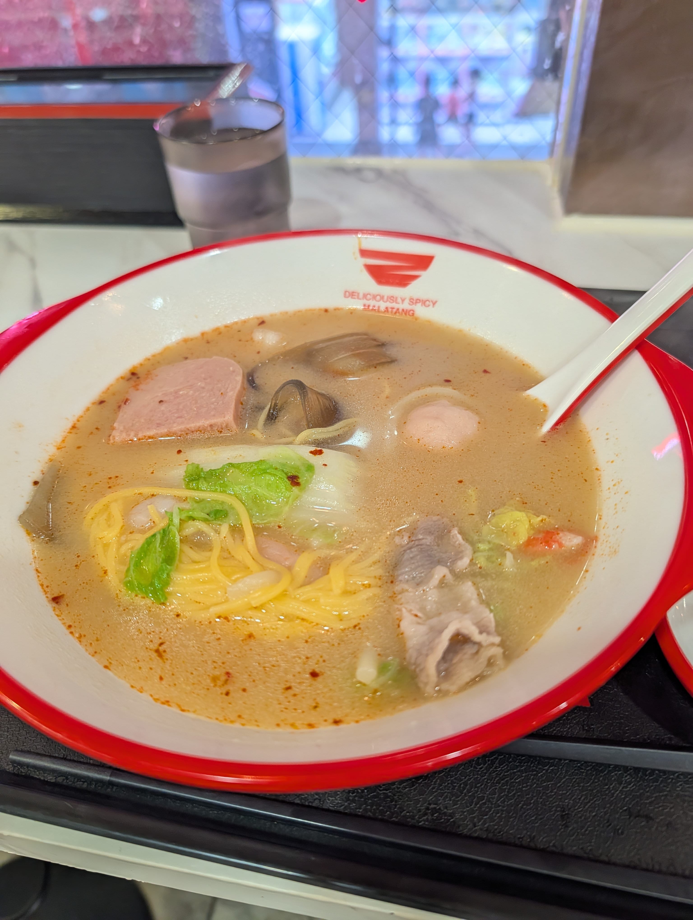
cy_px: 460
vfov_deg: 71.5
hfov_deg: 56.9
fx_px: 639
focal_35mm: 24
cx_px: 346
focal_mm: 6.9
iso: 165
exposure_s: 1/120
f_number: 1.68
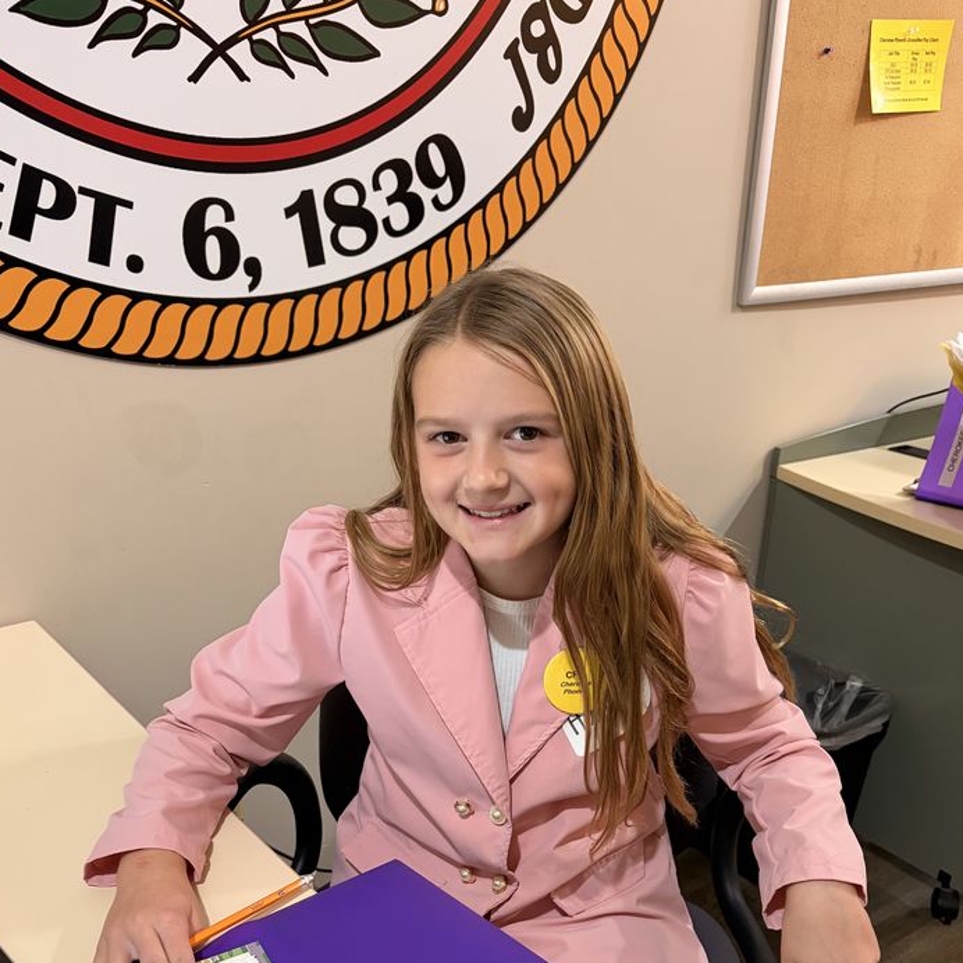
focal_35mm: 34
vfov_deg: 47.2
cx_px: 501
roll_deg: -0.5
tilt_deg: -26.8
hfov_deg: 48.4
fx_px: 1070
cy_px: 687
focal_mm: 5.96
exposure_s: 1/60
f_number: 1.6
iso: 250
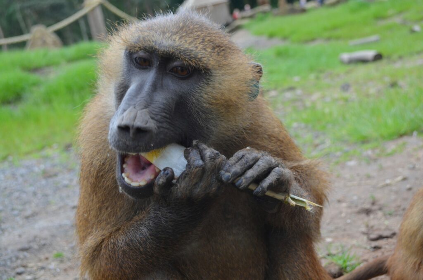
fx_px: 563
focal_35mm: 48
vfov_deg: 27.9
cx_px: 212
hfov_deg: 41.2
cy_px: 140
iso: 200
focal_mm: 32
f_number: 5.6
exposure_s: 1/125
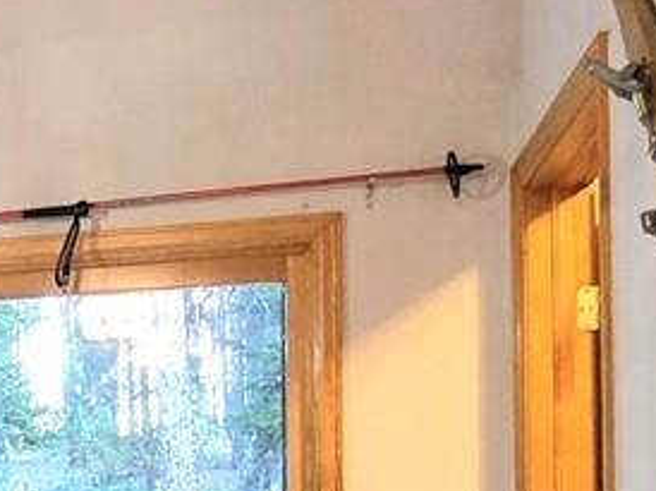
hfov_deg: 21.4
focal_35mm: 76
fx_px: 1439
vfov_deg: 18.7
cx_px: -344
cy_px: 526
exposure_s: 1/60.2
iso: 800
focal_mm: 2.2
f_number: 1.9
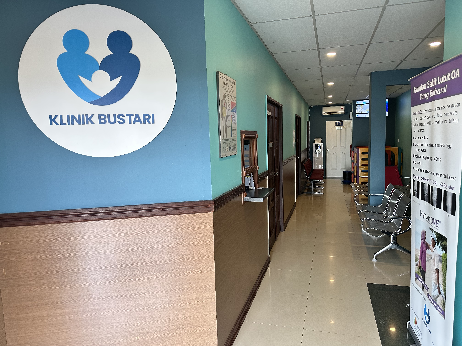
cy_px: 173
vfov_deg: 56.8
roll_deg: +1.8
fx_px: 320
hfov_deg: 71.6
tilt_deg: -6.0
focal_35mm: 24
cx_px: 231
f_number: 1.78
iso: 250
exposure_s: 1/107
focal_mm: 6.86
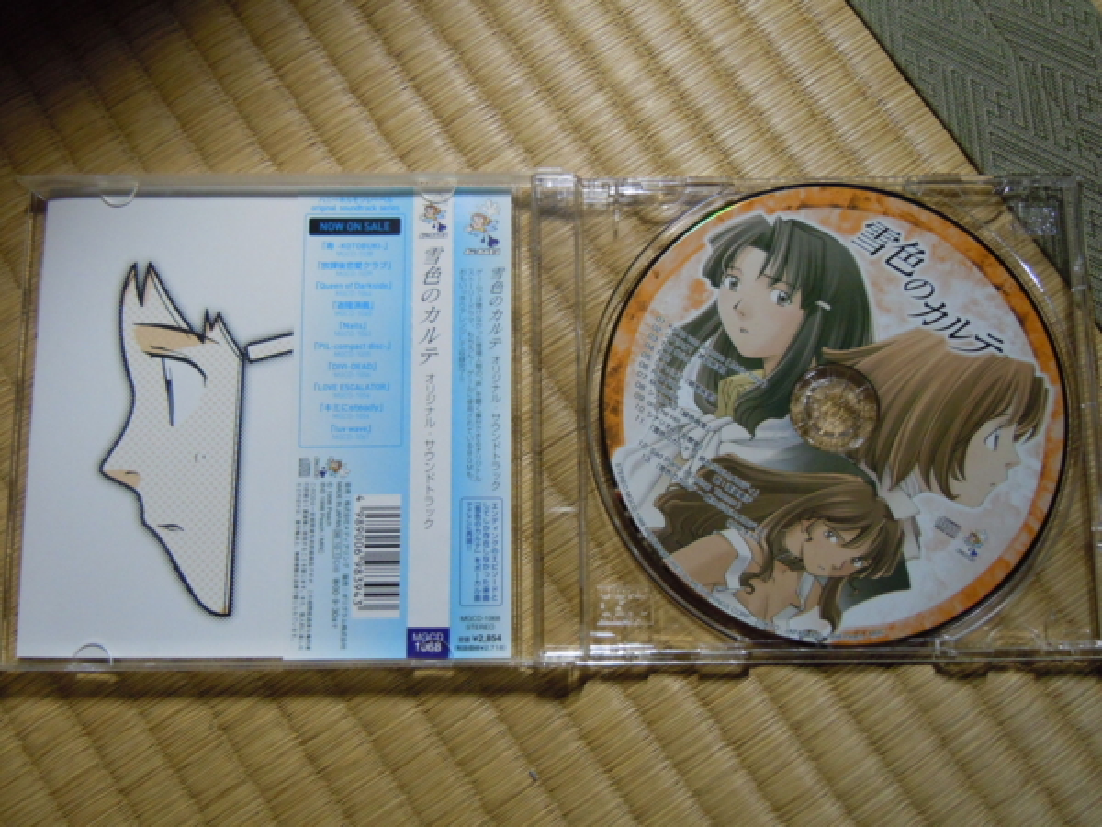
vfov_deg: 46.8
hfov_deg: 60.0
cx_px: 551
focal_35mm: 30
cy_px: 414
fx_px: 955
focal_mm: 5.4
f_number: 3.5
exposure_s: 1/25
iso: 400
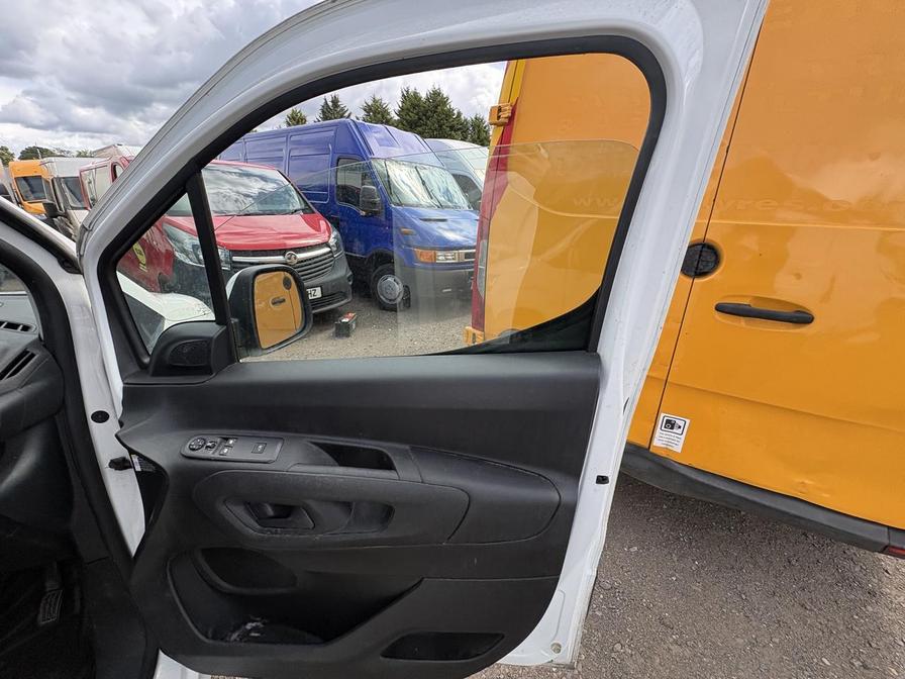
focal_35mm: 14
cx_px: 452
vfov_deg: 85.7
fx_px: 366
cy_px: 340
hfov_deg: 102.1
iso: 40
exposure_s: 1/462
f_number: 2.2
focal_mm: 2.22
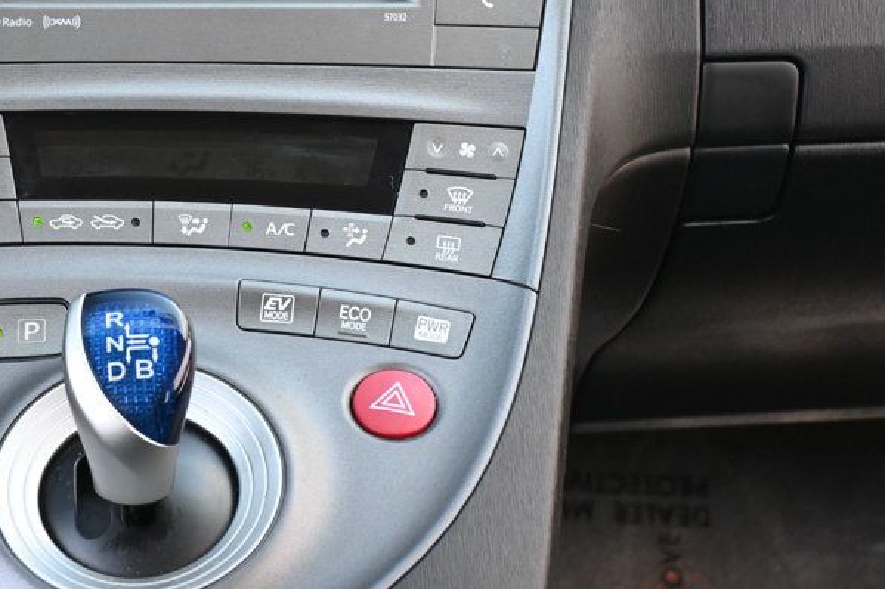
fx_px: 2047
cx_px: 202
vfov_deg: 16.3
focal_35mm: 83
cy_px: 106
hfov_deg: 24.1
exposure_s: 1/125
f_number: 5
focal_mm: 32.5
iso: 1400
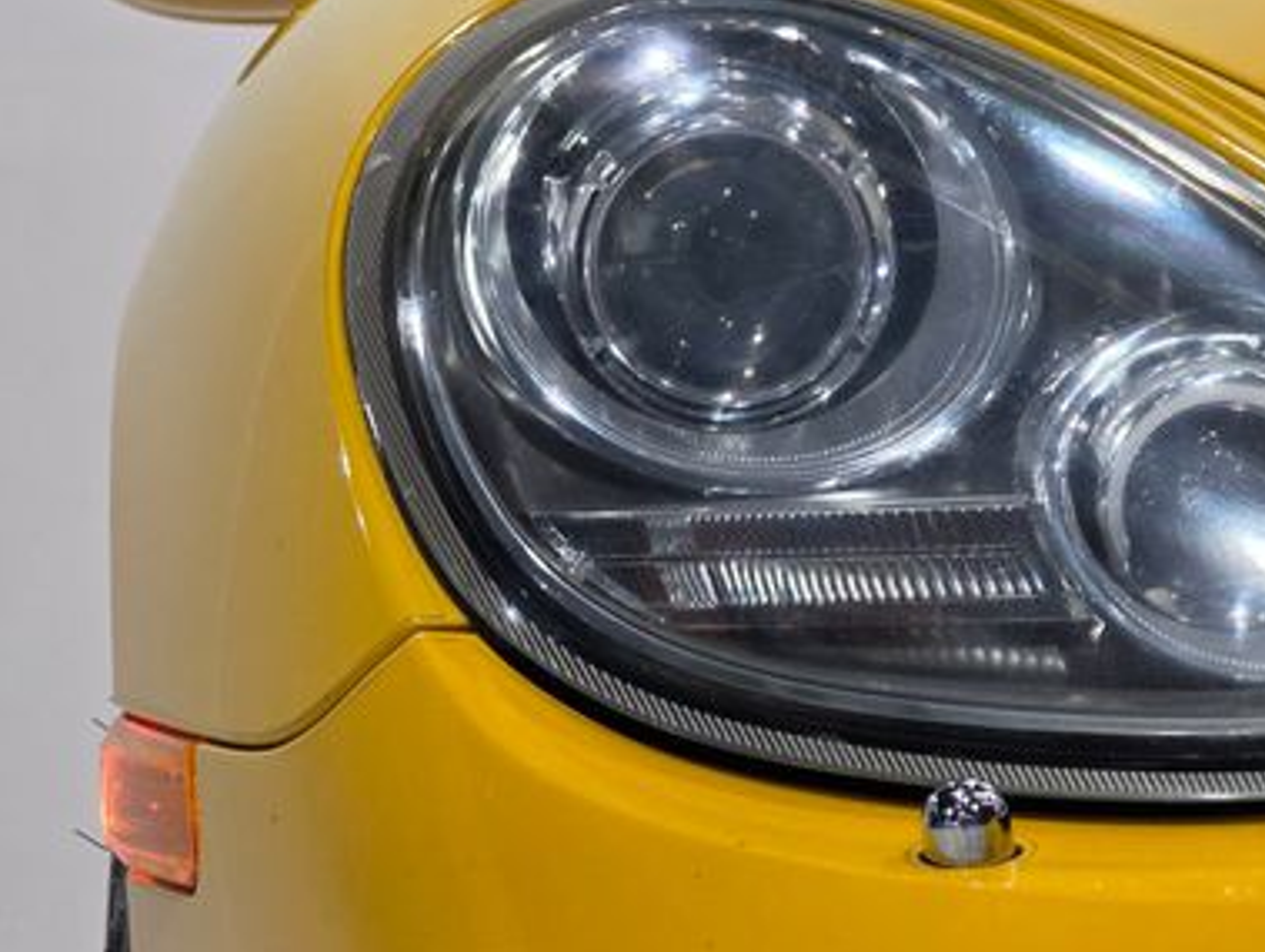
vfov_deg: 7.7
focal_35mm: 194
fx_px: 7096
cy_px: 371
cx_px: 851
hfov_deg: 10.2
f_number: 3.4
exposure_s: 1/120
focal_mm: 18.6
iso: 200
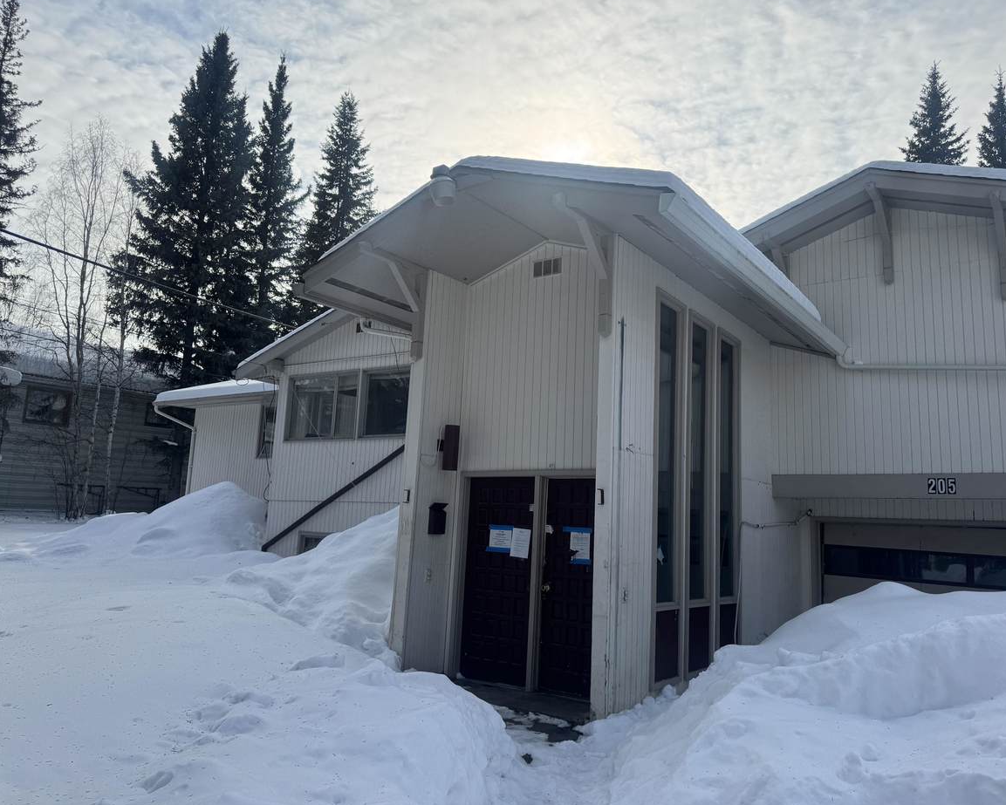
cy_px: 391
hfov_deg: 65.8
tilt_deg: +7.4
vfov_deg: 54.9
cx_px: 556
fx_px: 774
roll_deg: -2.7
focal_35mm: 26
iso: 80
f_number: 1.78
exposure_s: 1/3247
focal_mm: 6.76
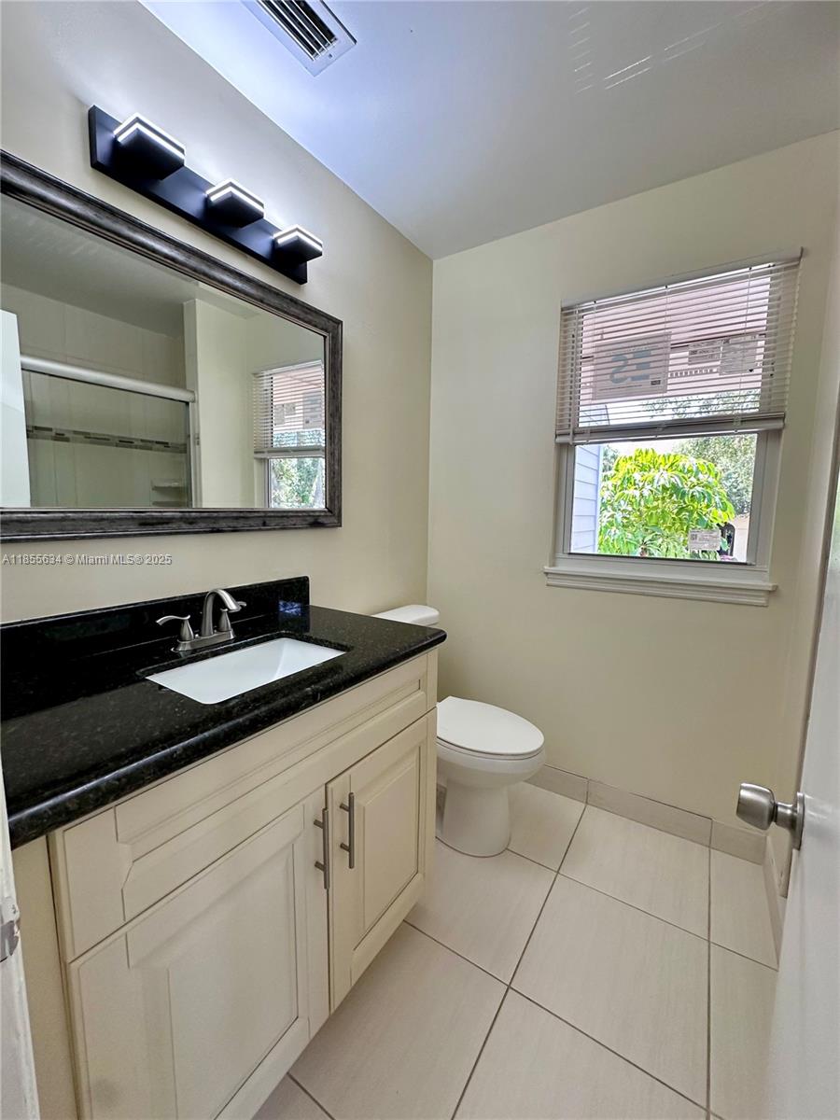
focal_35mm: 14
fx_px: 453
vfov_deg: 102.1
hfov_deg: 85.7
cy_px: 560
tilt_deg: -6.3
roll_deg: -0.8
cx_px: 420
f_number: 2.2
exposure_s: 1/120
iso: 160
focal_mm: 2.22
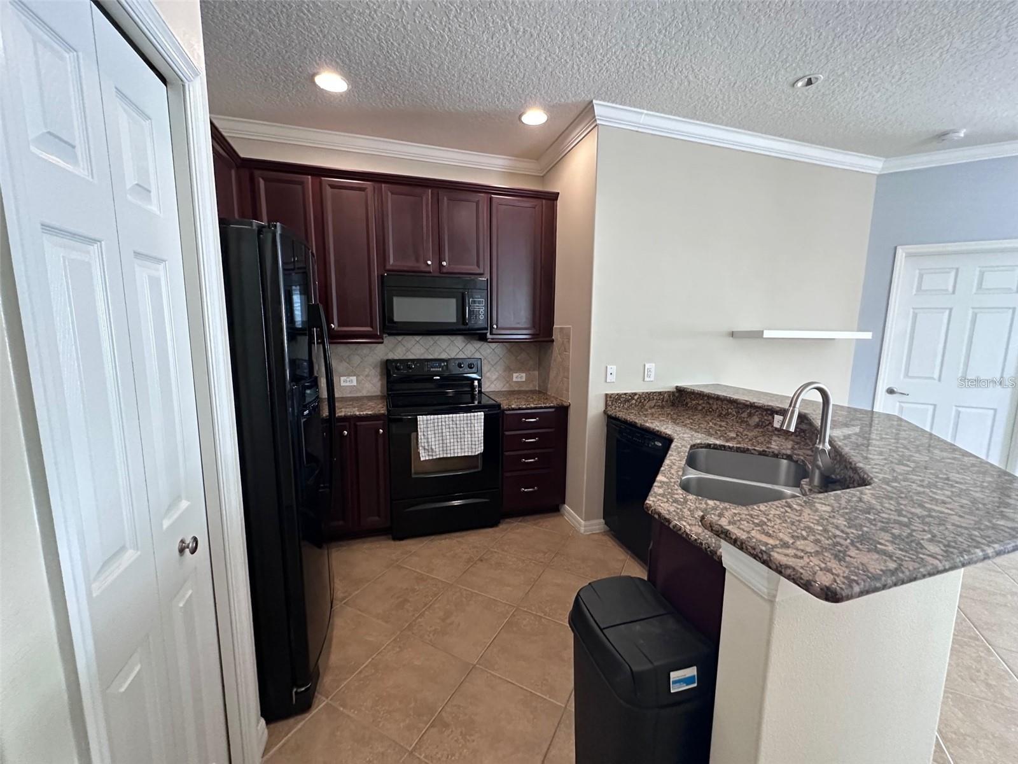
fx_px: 412
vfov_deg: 85.7
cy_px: 382
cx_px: 509
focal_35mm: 14
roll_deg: -0.6
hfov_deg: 102.1
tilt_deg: -7.9
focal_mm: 2.22
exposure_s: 1/60
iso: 800
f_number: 2.2
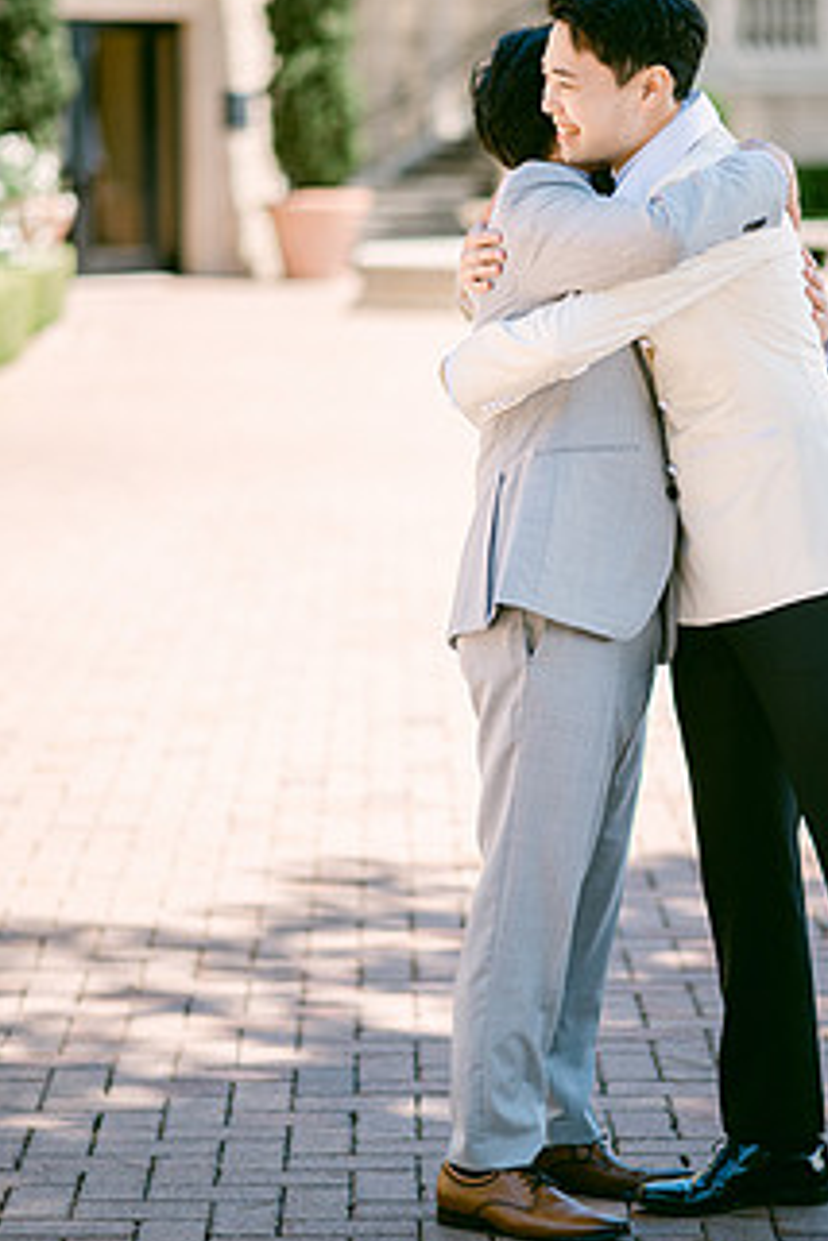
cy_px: 530
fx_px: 4105
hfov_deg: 11.5
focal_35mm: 119
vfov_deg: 17.2
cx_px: 546
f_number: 1.8
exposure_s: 1/1600
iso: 64
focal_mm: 85
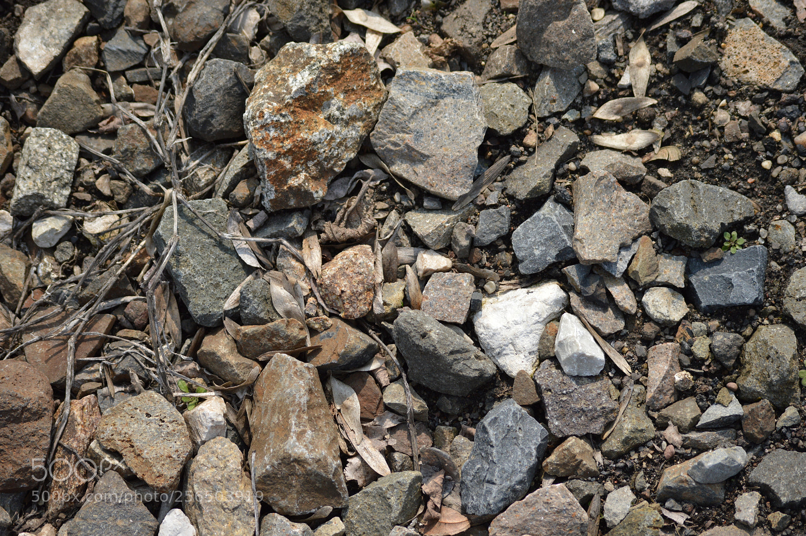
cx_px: 403
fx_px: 1846
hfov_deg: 24.6
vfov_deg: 16.5
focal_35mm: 82
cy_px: 268
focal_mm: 55
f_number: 4.5
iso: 200
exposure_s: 1/1600
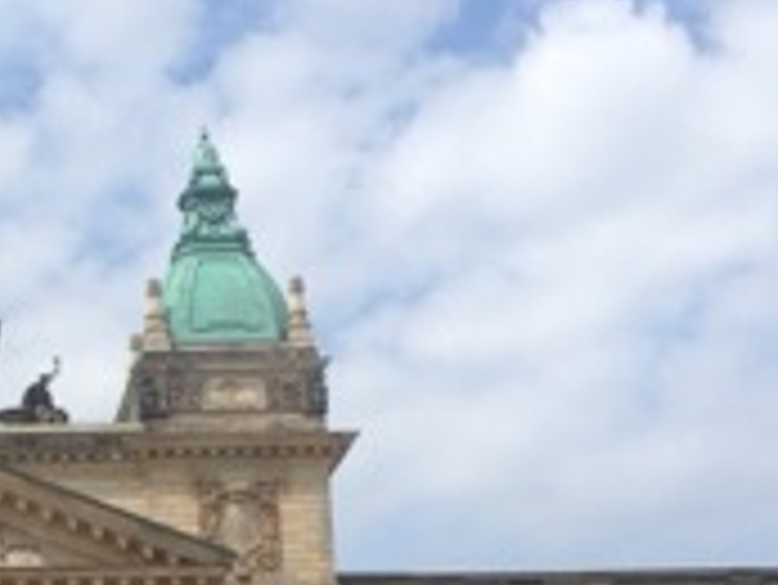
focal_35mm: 99
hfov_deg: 18.8
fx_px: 2227
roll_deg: -0.4
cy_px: 634
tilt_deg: +13.2
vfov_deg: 14.6
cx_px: -135
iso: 50
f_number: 2.4
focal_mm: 4.12
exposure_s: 1/1642
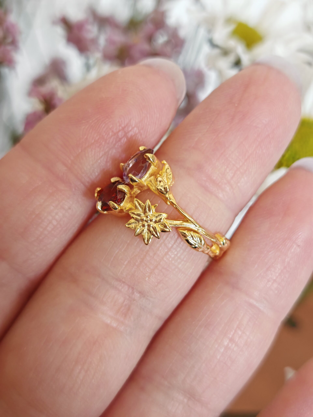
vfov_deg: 35.5
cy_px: 208
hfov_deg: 27.0
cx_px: 156
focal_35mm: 54
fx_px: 651
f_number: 2.8
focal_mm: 6.67
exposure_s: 1/50
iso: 250
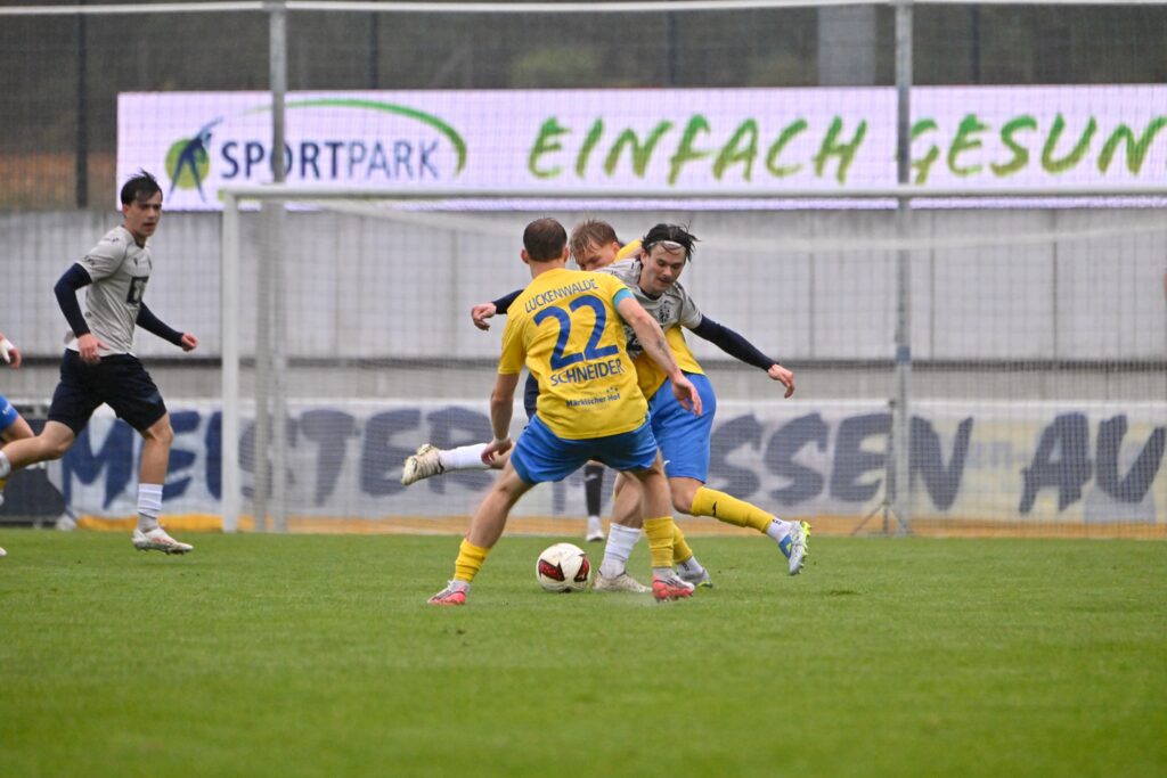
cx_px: 584
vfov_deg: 3.4
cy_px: 389
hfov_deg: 5.2
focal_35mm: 400
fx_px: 12968
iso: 3200
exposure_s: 1/1600
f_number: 5.6
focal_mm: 400
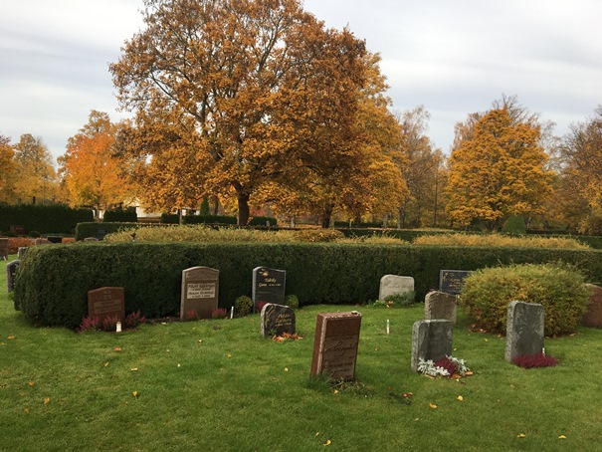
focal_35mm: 29
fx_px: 504
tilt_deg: +0.2
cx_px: 301
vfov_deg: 48.2
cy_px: 226
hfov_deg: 61.6
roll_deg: -3.0
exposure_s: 1/513
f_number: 2.2
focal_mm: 4.15
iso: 25
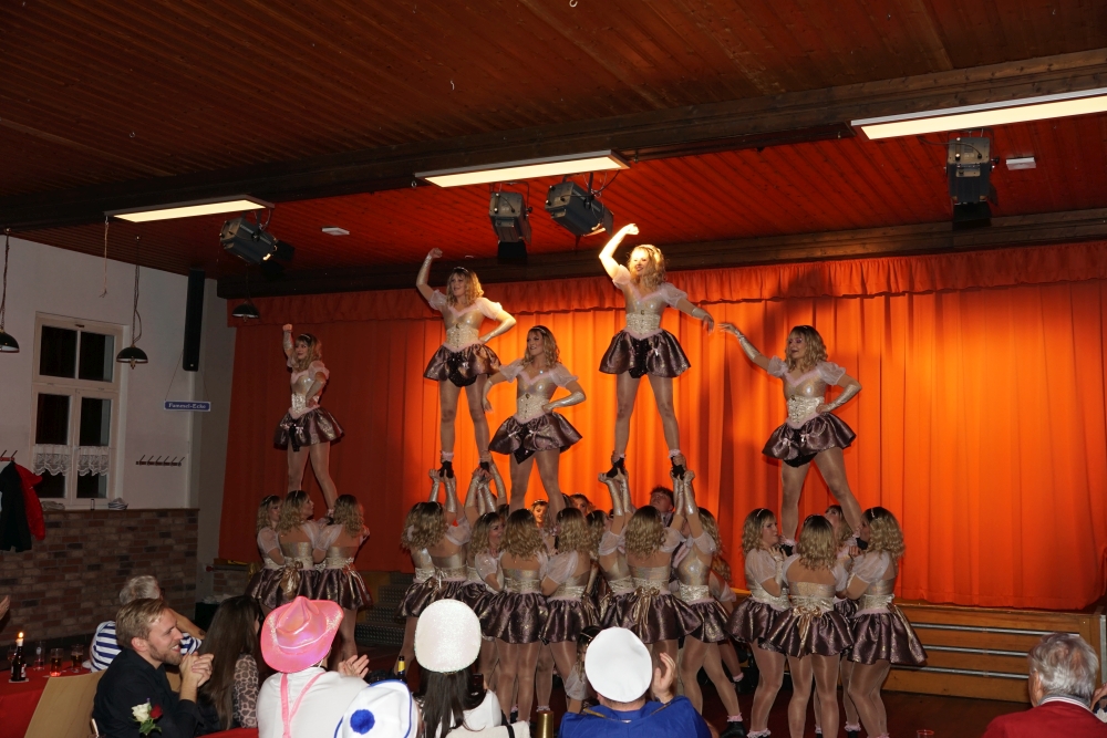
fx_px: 1107
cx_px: 554
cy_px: 369
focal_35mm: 36
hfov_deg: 53.1
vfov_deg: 36.9
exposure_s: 1/60
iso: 400
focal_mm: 24
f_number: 4
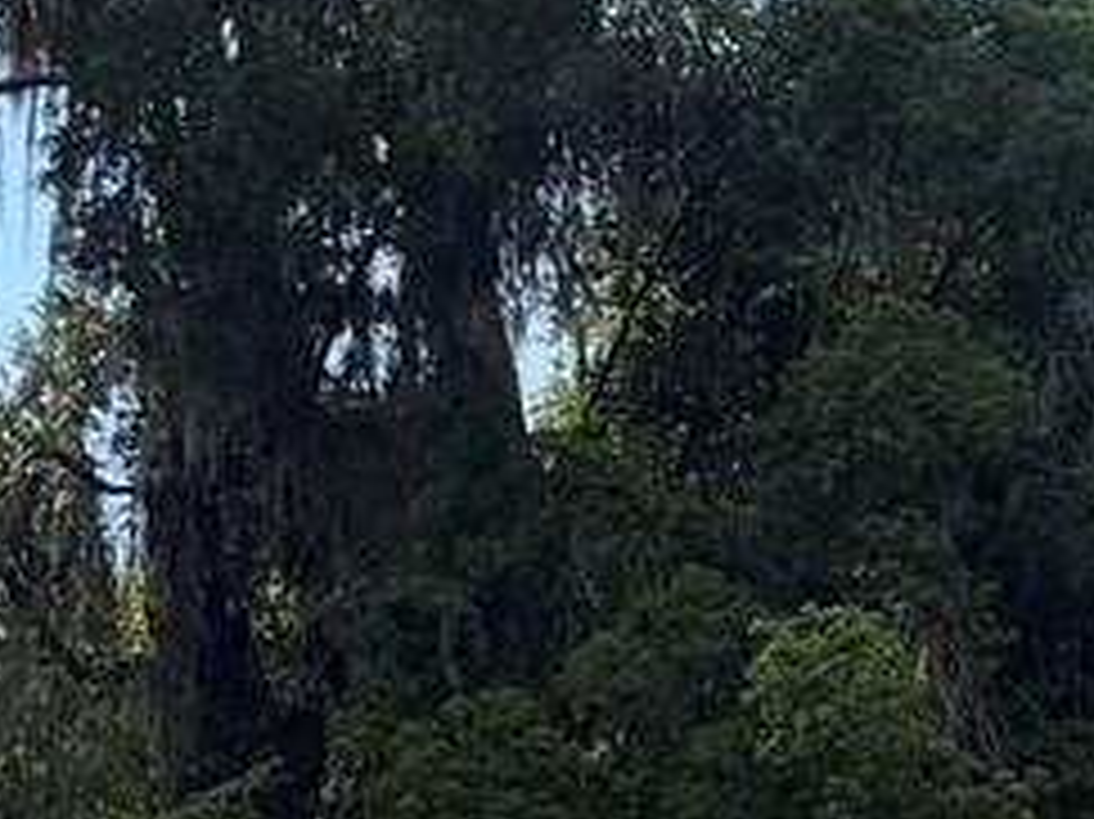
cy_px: 212
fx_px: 4991
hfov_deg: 10.1
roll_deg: +2.9
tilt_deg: +11.0
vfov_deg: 9.4
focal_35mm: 158
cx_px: 2989
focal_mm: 6.76
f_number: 1.78
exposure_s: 1/4405
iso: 80
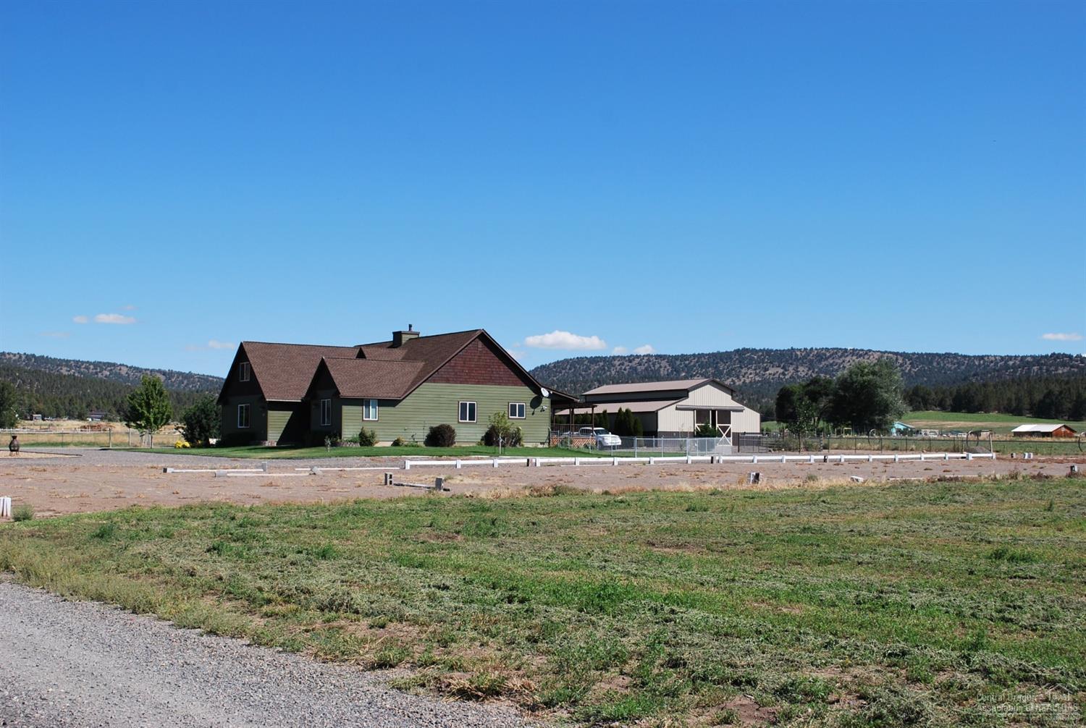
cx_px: 543
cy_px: 364
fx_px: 1315
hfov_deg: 44.9
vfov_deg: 31.0
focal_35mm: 44
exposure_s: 1/250
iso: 100
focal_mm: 29
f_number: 8
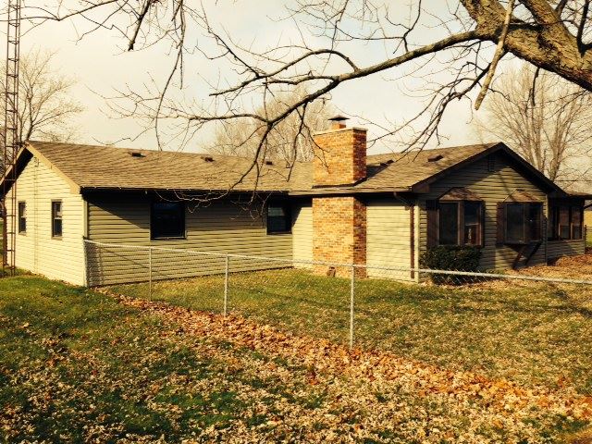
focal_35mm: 33
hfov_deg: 55.4
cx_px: 296
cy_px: 222
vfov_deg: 42.9
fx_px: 564
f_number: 2.4
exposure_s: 1/1018
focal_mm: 4.12
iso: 50
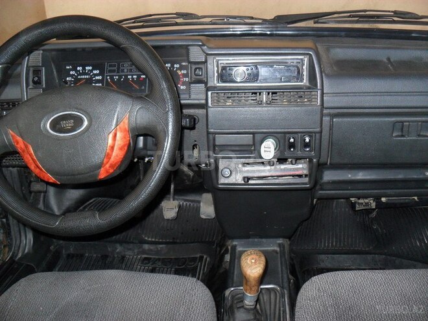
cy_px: 160
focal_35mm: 35
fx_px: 433
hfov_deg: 52.6
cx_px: 214
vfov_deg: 40.7
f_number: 3
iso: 200
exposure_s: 1/45
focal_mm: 6.3
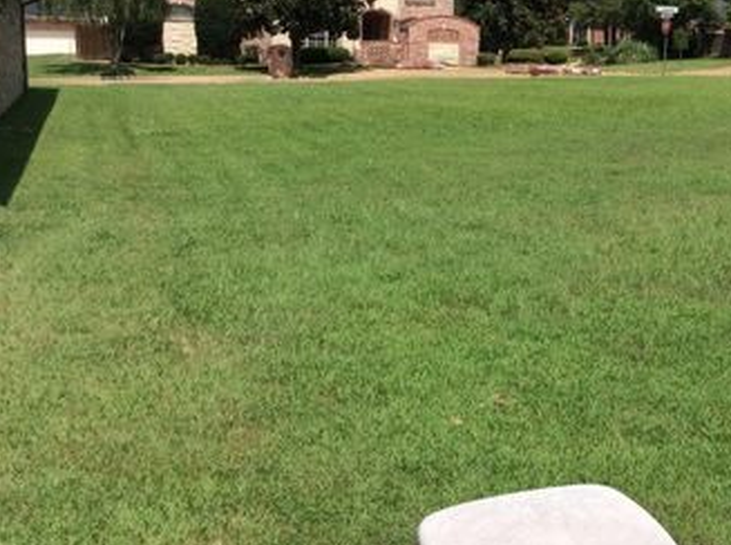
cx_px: 552
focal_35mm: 49
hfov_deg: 38.0
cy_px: 189
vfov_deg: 29.4
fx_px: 1033
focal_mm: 3.3
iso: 32
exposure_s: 1/2119
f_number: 2.4
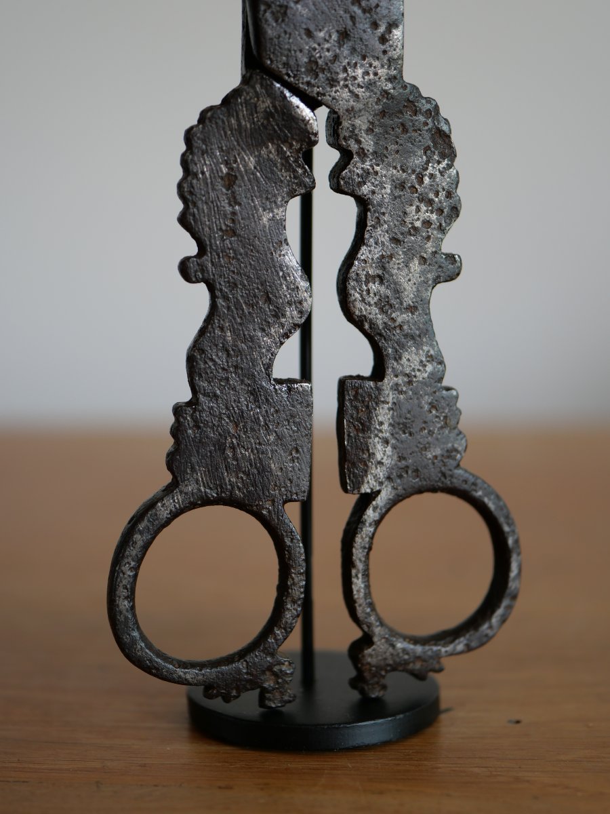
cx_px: 305
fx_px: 1410
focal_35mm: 60
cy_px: 407
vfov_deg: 32.2
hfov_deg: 24.4
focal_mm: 30
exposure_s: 1/60
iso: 200
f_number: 2.8
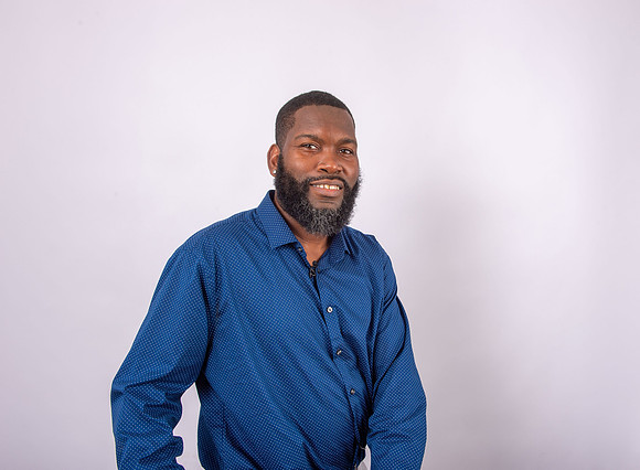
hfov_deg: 58.6
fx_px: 568
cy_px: 235
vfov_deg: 44.9
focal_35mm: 31
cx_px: 353
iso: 125
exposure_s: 1/250
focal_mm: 29
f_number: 9
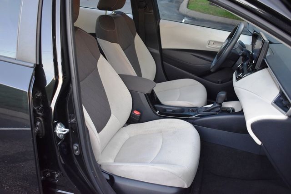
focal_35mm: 34
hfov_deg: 55.1
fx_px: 279
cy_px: 97
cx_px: 146
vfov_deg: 38.4
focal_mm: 23
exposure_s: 1/125
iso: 800
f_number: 3.8
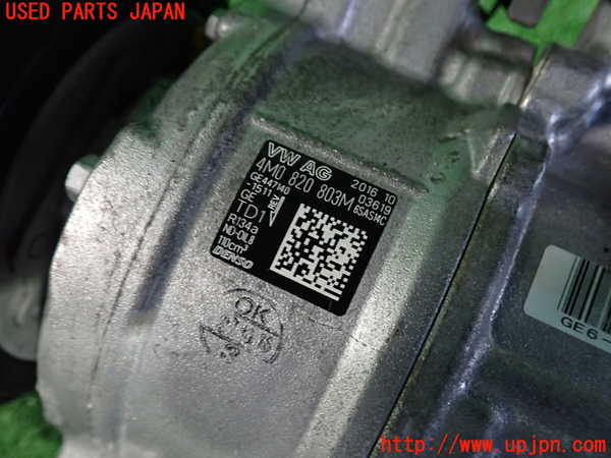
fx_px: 530
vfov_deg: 46.8
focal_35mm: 30
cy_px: 229
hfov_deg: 60.0
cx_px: 306
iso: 500
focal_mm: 5.4
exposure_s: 1/30
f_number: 2.3
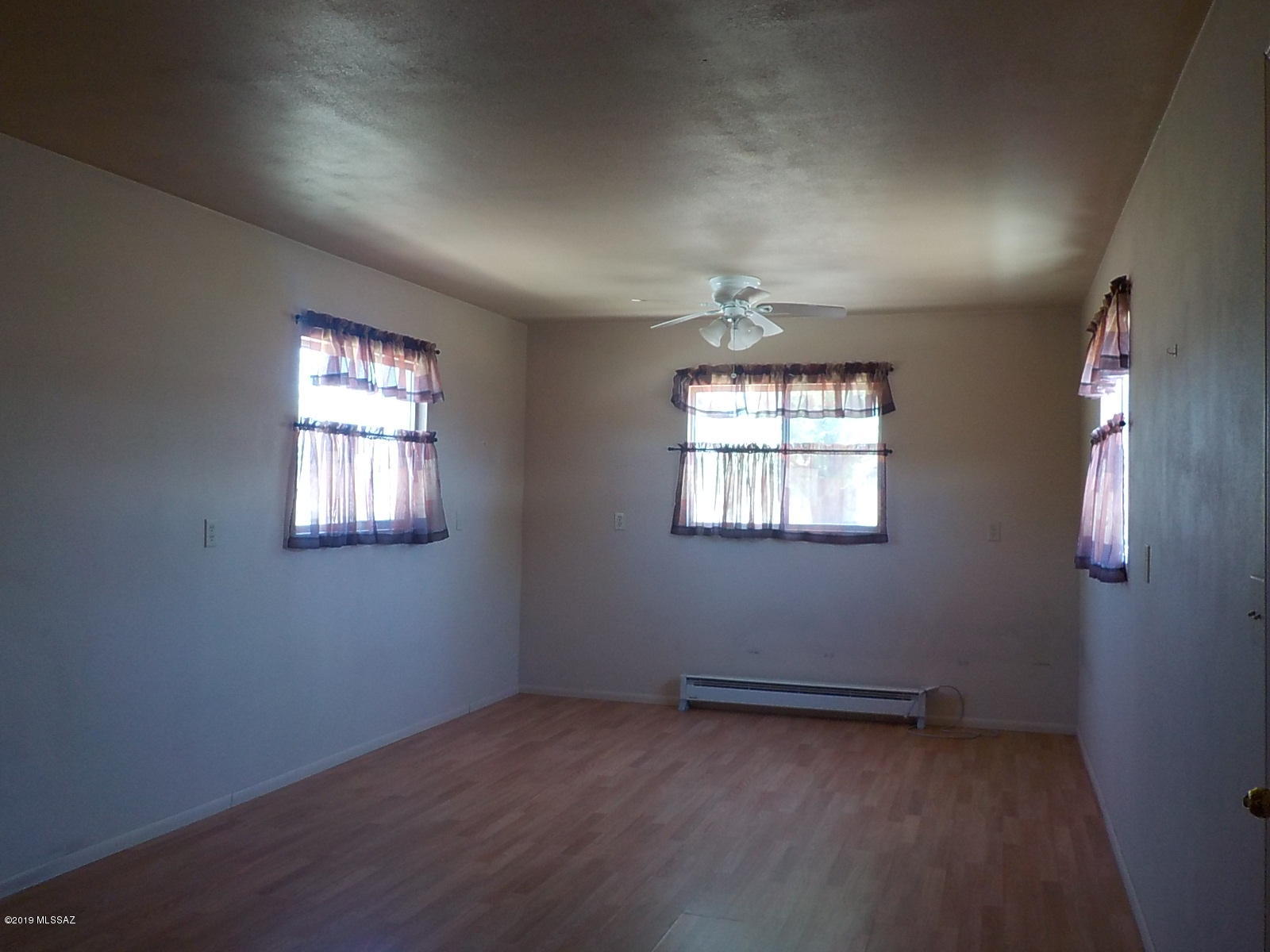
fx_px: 1101
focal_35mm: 30
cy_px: 476
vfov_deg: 46.8
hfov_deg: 60.0
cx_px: 635
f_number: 3.3
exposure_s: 1/30
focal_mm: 4.1
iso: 180
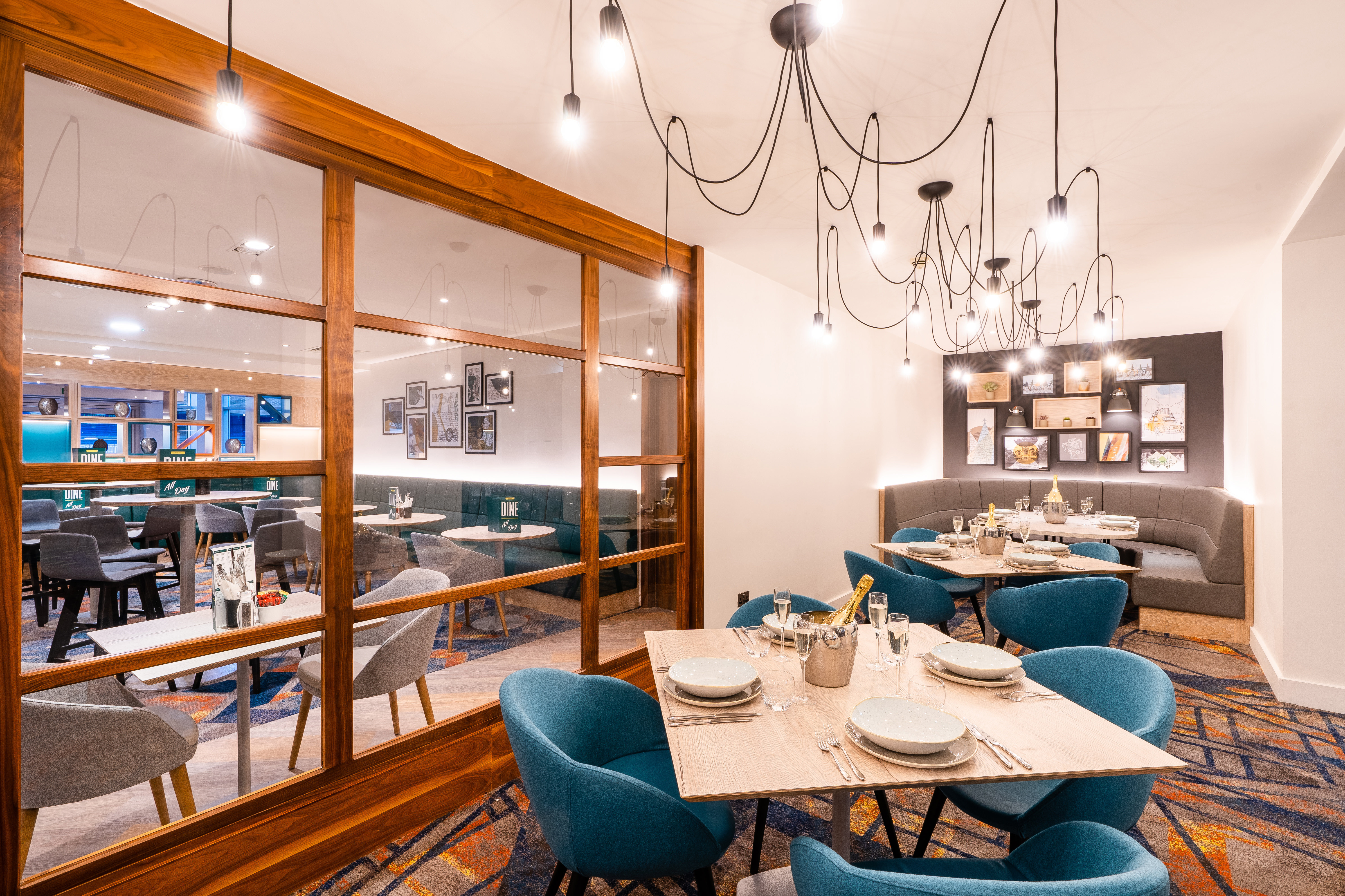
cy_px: 448
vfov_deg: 73.7
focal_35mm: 16
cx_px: 672
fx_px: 598
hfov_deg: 96.7
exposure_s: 1/2.5
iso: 200
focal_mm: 16
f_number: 14
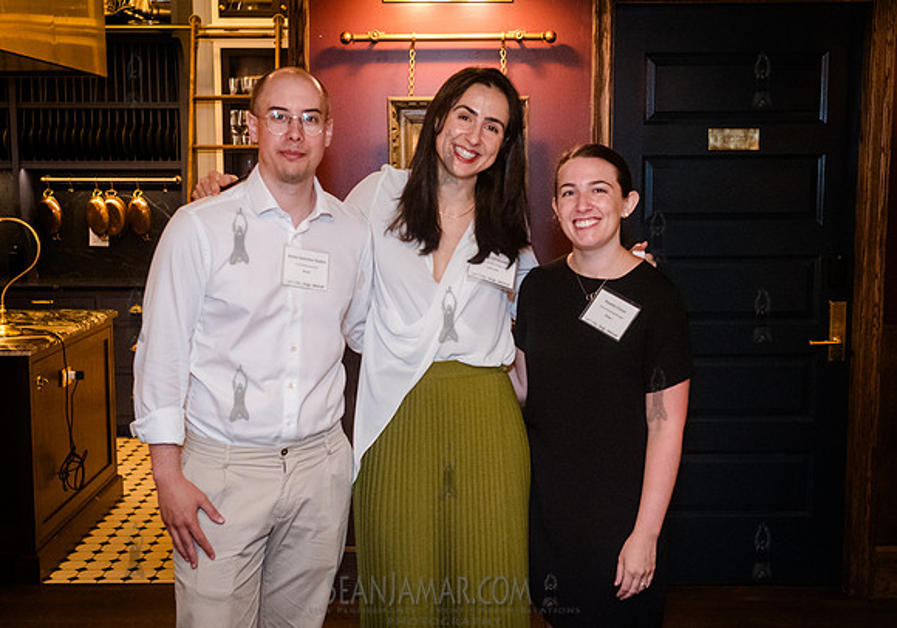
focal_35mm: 44
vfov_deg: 31.5
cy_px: 312
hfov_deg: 44.0
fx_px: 1111
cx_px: 439
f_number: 3.5
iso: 4000
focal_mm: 35
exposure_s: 1/200
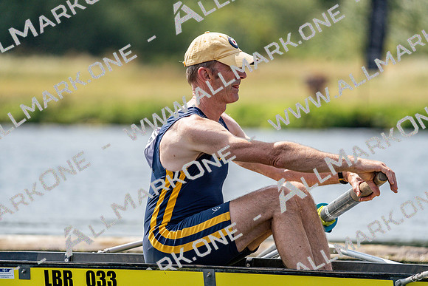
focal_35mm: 456
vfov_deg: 3.0
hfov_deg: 4.5
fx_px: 5422
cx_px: 214
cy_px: 143
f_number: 6.3
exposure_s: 1/1600
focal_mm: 456
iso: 320
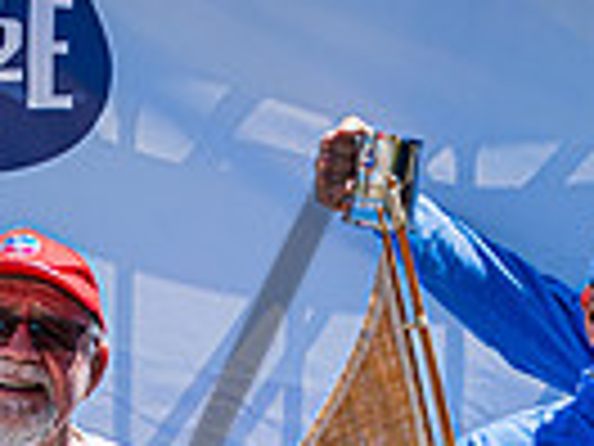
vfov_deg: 10.6
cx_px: 405
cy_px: 600
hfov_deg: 14.5
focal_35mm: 136
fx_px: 2334
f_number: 5.6
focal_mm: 24
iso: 110
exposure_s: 1/250
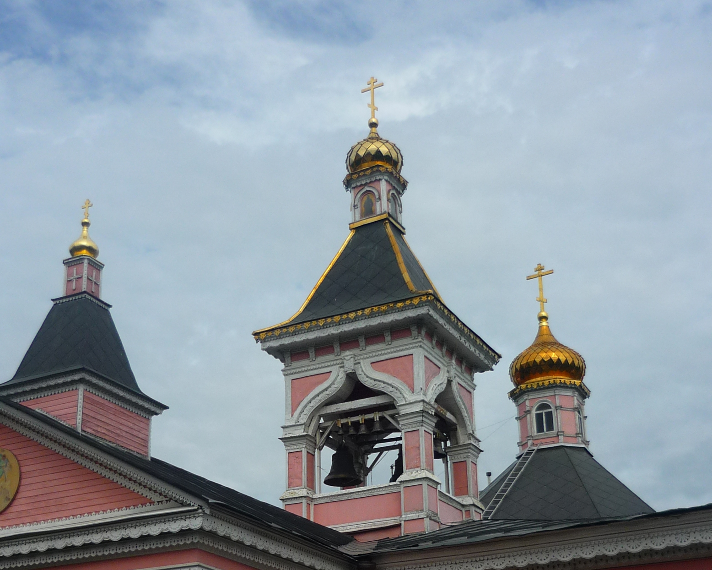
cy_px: 458
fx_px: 1117
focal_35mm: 53
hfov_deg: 35.3
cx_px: 314
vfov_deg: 28.0
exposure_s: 1/250
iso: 100
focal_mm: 5.5
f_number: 8
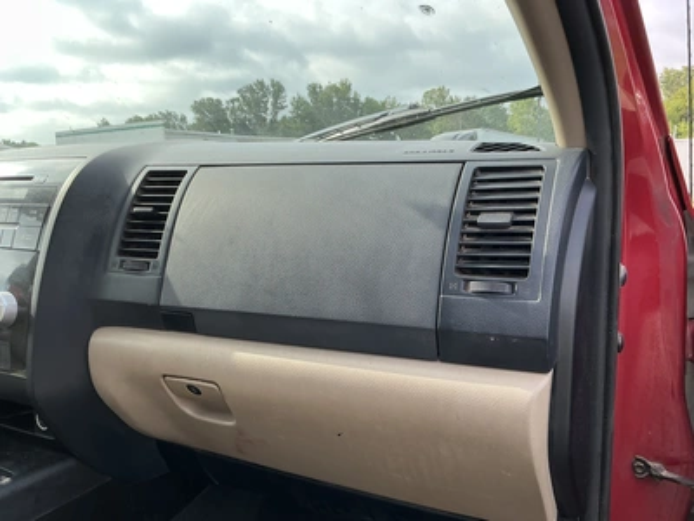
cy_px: 260
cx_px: 347
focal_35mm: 28
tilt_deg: -8.1
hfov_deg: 63.4
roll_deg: +2.5
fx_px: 561
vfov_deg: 49.7
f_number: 1.8
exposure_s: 1/236
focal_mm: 3
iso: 20
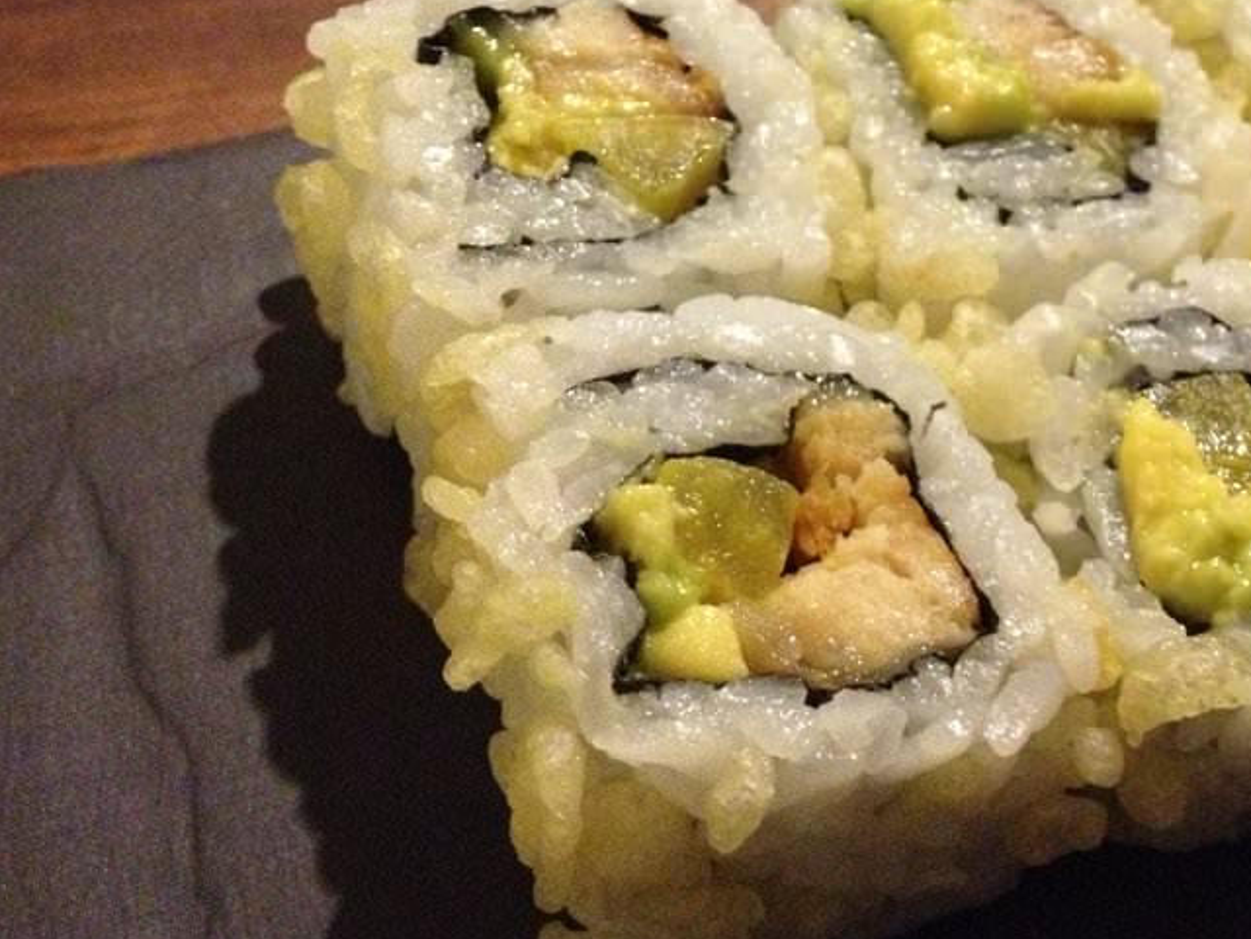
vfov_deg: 25.8
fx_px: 2024
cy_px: 227
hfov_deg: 34.0
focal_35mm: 56
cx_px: 858
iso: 800
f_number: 2.4
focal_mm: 4.28
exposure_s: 1/15
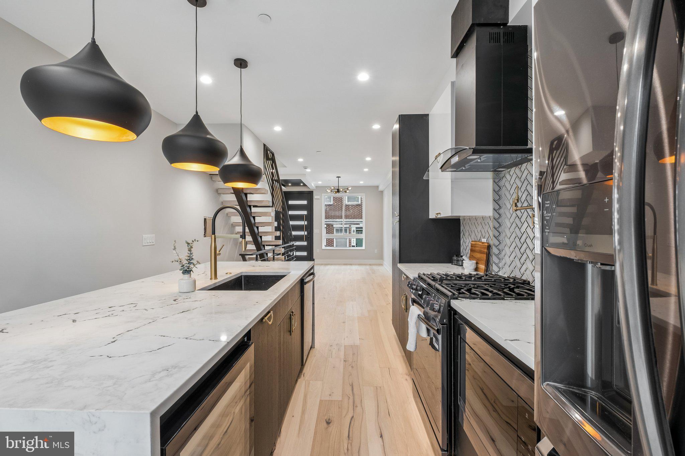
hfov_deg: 100.4
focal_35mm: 15
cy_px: 228
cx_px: 342
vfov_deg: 77.3
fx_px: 285
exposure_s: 1/4
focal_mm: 10
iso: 250
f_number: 8
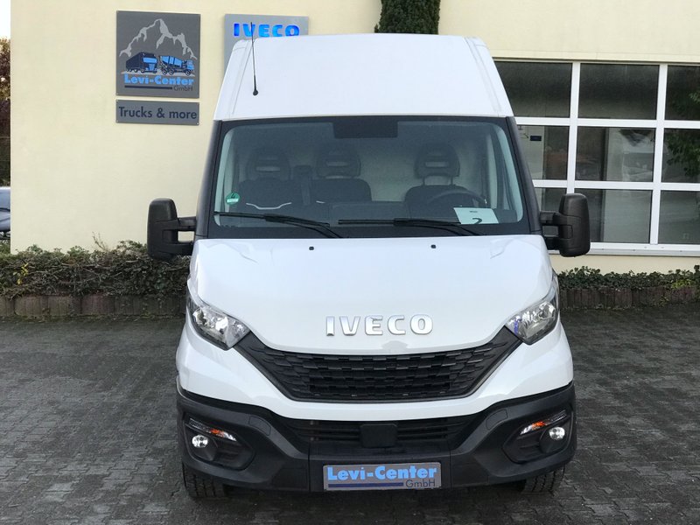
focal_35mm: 57
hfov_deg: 33.8
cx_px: 350
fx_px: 1153
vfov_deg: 25.7
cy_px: 262
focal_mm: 6.6
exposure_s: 1/50
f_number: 2.8
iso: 50
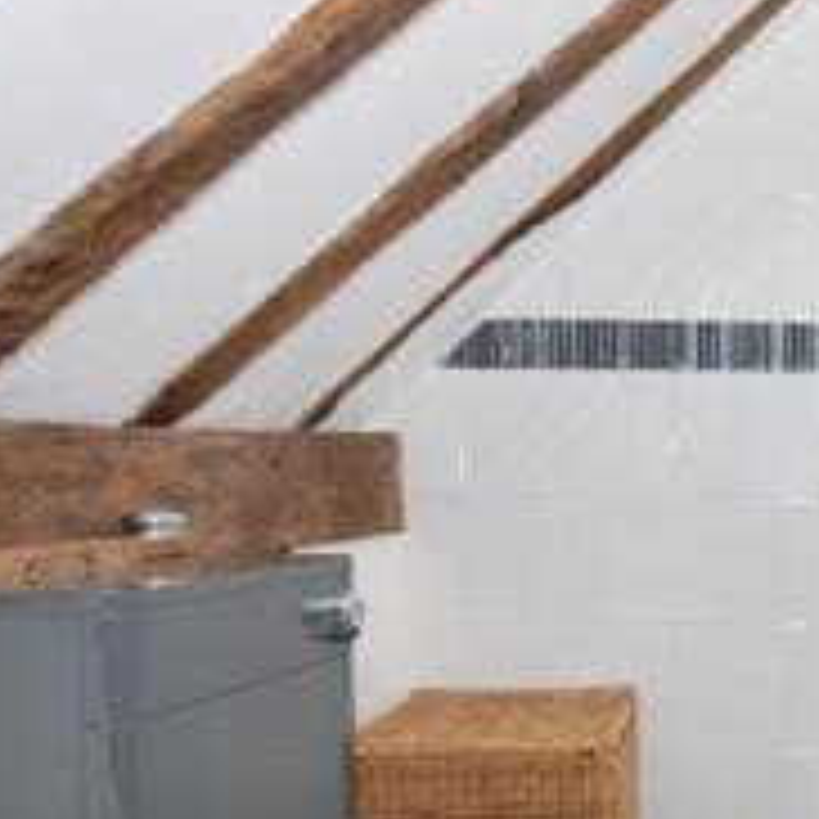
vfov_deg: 36.7
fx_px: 1231
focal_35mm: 46
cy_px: 493
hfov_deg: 31.0
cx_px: 986
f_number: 5.6
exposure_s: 1/60
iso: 400
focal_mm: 10
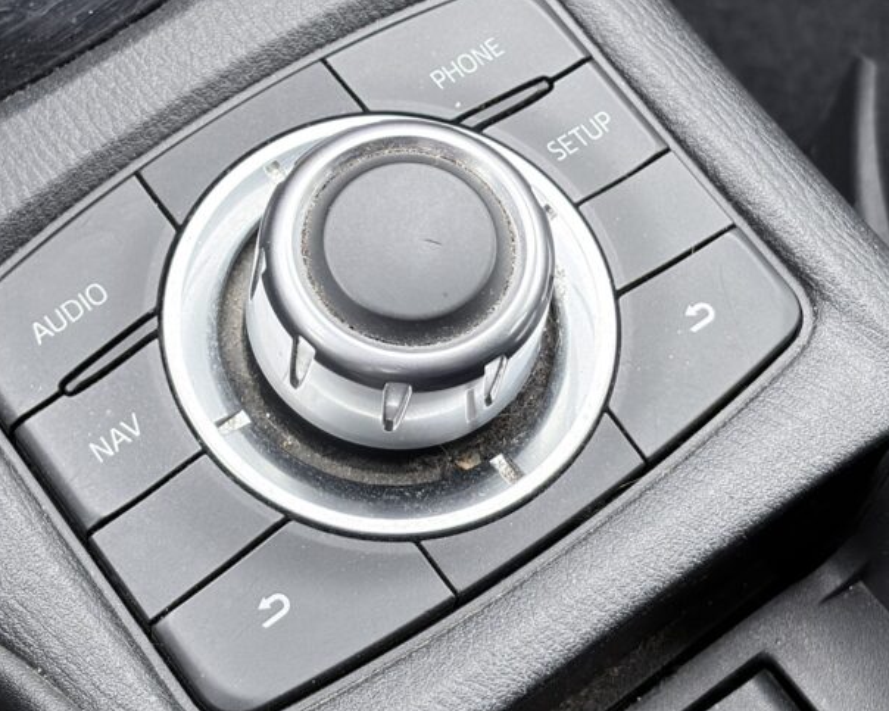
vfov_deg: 17.8
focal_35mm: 86
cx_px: 383
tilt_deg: -64.5
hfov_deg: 22.2
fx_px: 2262
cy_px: 253
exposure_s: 1/60
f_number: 1.6
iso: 80
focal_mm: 5.96
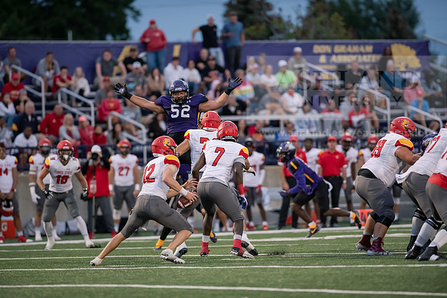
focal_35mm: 300
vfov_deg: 4.6
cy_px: 149
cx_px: 224
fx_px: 3726
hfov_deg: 6.9
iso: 3200
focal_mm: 300
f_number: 2.8
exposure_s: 1/800
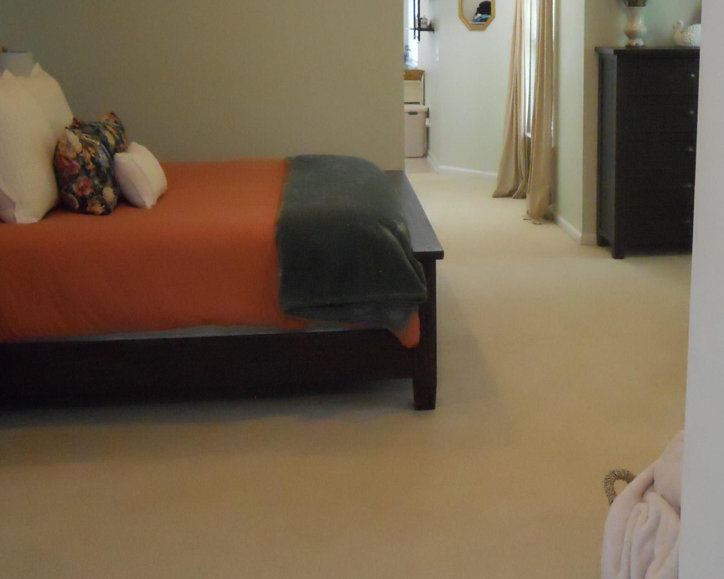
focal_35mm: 48
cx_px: 526
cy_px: 149
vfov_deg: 30.9
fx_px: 1028
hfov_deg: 38.0
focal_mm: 5
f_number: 2.7
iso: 640
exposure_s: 1/125
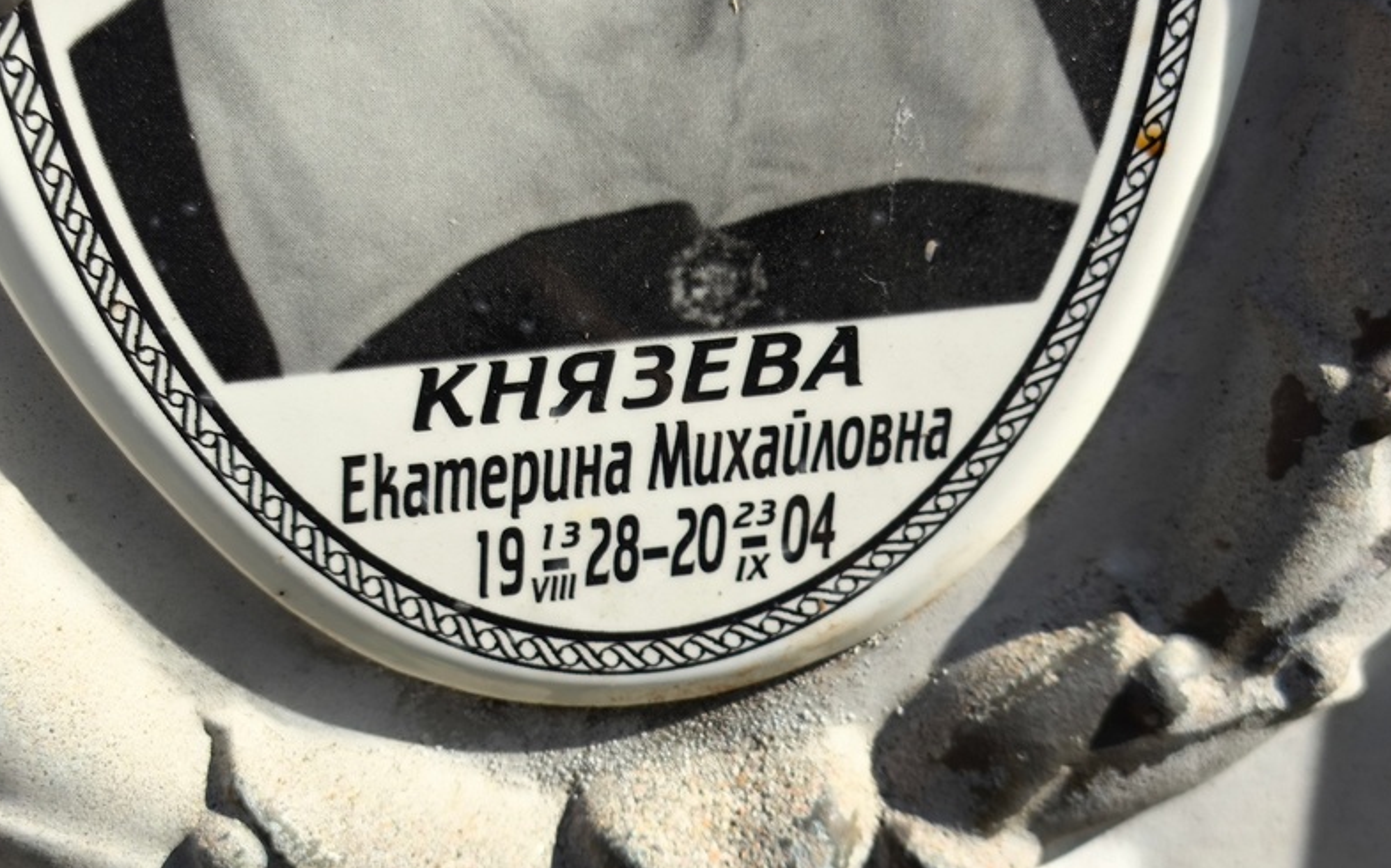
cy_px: 508
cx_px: 703
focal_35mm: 54
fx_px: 2046
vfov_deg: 23.9
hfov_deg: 37.5
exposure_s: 1/705
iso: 50
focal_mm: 4.71
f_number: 1.7
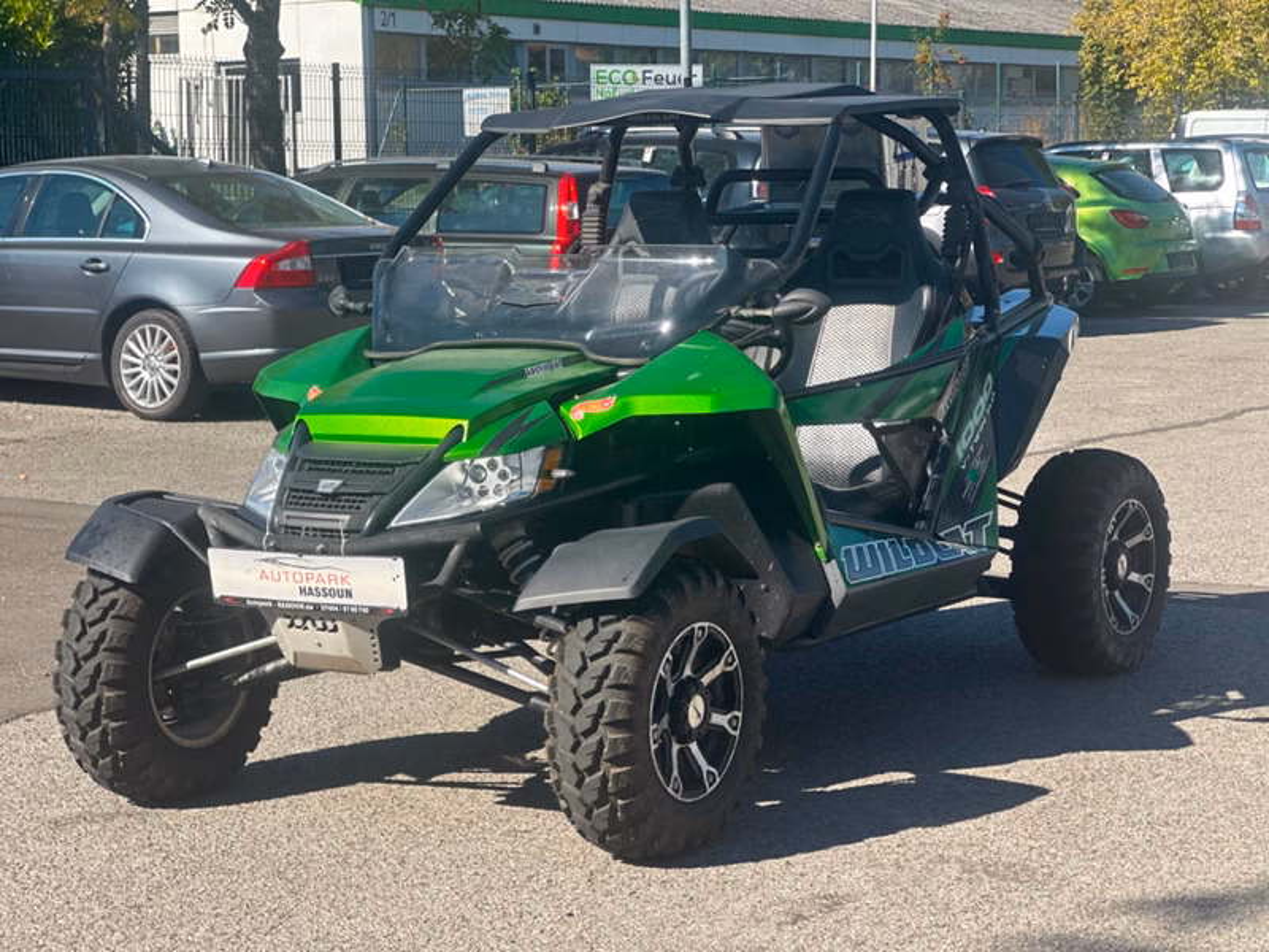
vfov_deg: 19.1
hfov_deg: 25.3
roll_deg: +0.8
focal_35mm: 77
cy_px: 476
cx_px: 634
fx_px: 2823
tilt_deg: -5.1
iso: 32
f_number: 2.8
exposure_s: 1/388
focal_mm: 9
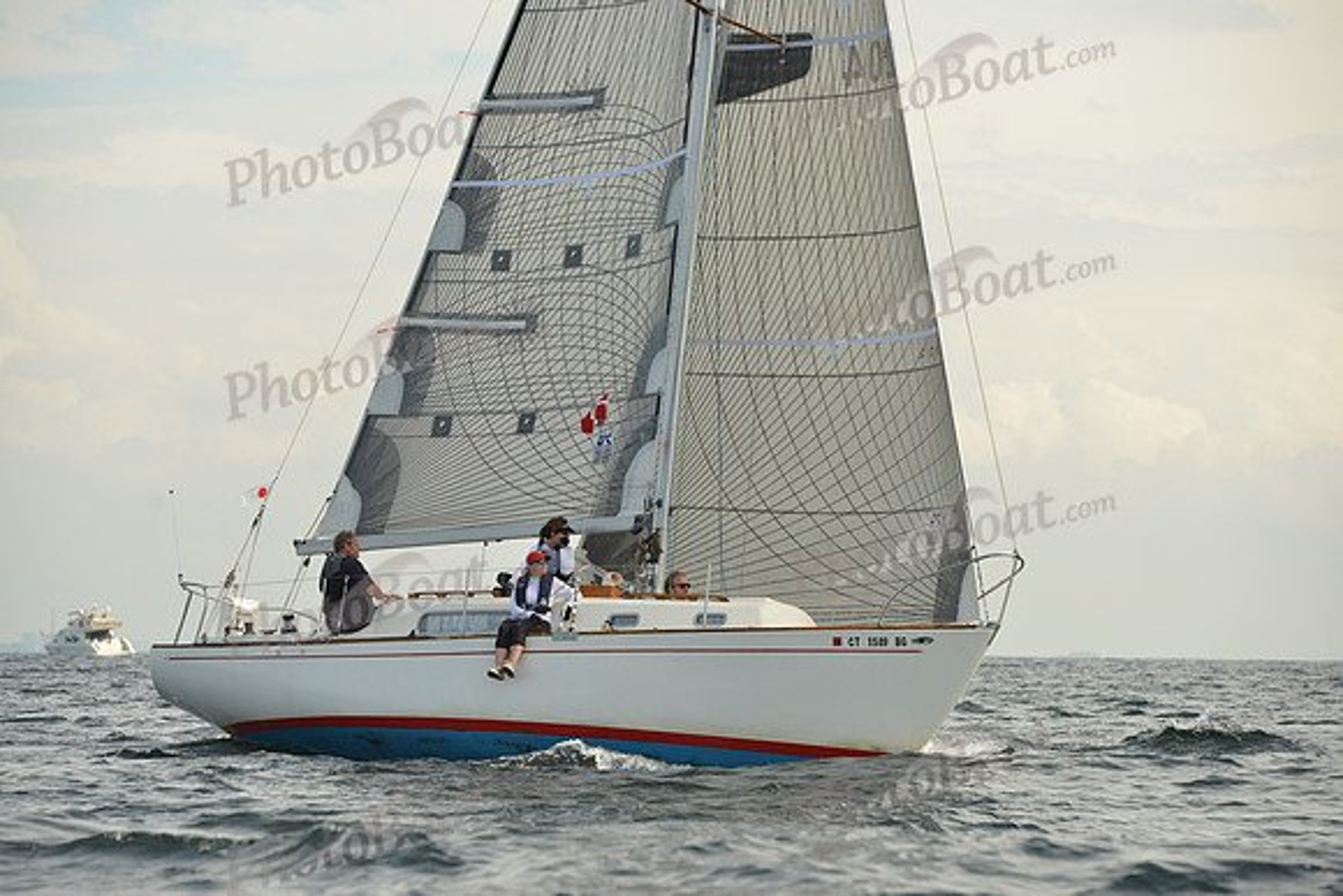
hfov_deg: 12.1
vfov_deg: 8.1
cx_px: 672
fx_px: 6343
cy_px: 448
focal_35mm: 170
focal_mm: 170
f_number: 7.1
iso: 320
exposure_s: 1/1250
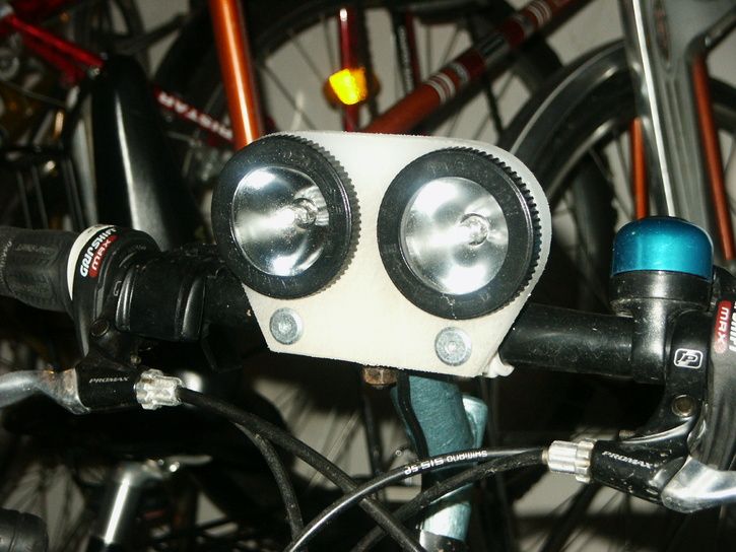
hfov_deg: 24.7
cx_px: 368
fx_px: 1680
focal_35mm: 79
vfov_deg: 18.7
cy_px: 276
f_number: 3.6
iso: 200
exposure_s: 1/60
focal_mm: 15.68
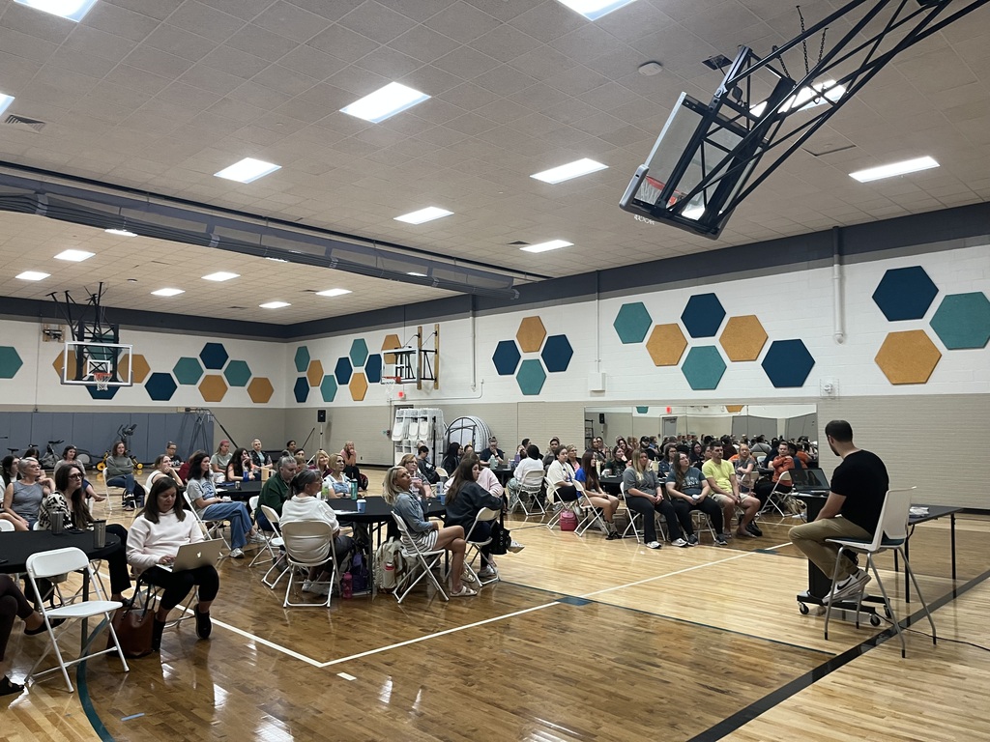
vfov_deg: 53.1
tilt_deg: +4.6
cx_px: 495
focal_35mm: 26
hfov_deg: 67.3
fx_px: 744
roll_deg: -1.5
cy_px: 371
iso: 125
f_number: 1.6
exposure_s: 1/79
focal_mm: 5.1
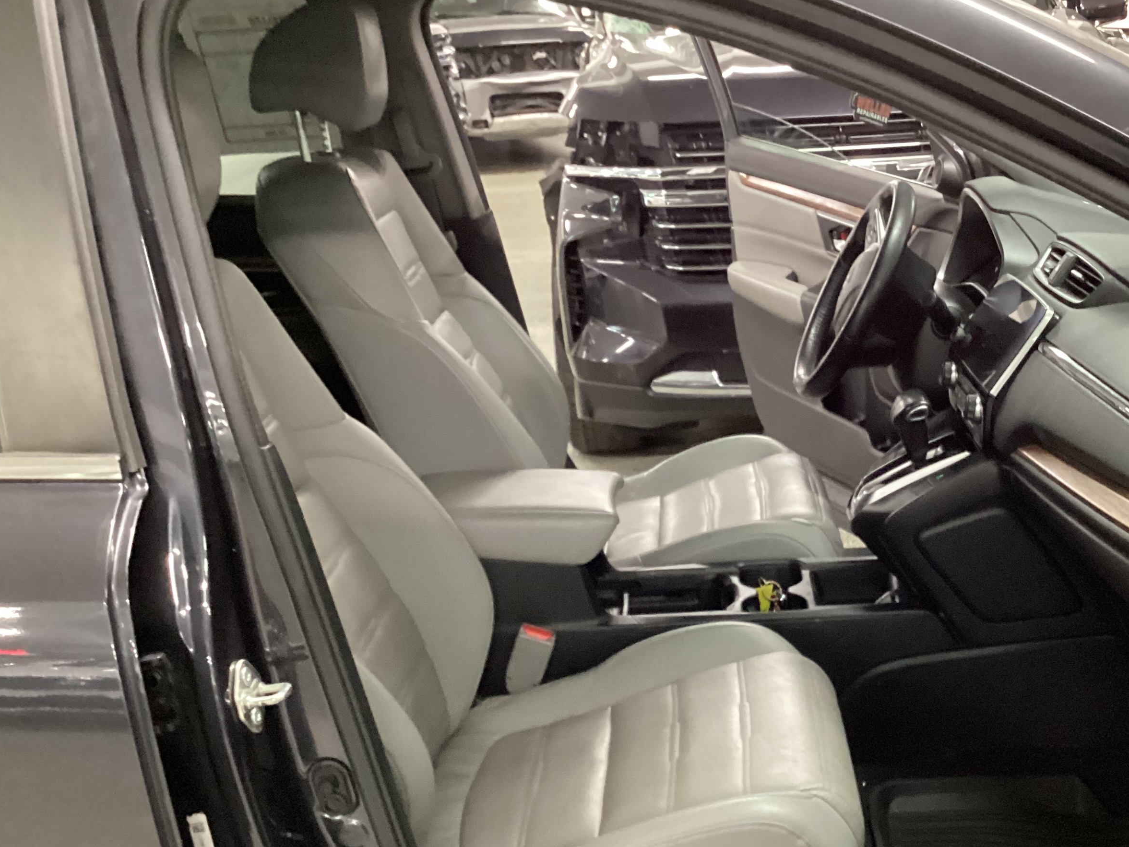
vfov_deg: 33.4
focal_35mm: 43
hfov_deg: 43.1
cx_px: 769
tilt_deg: -23.8
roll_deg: +2.5
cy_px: 552
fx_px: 1403
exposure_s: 1/25
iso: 640
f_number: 2.4
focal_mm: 3.3
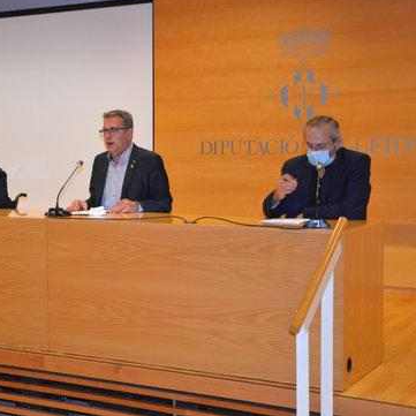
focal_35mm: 66
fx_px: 897
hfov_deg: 25.8
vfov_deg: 26.1
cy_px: 206
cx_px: 107
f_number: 4.2
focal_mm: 34
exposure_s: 1/60
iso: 1400
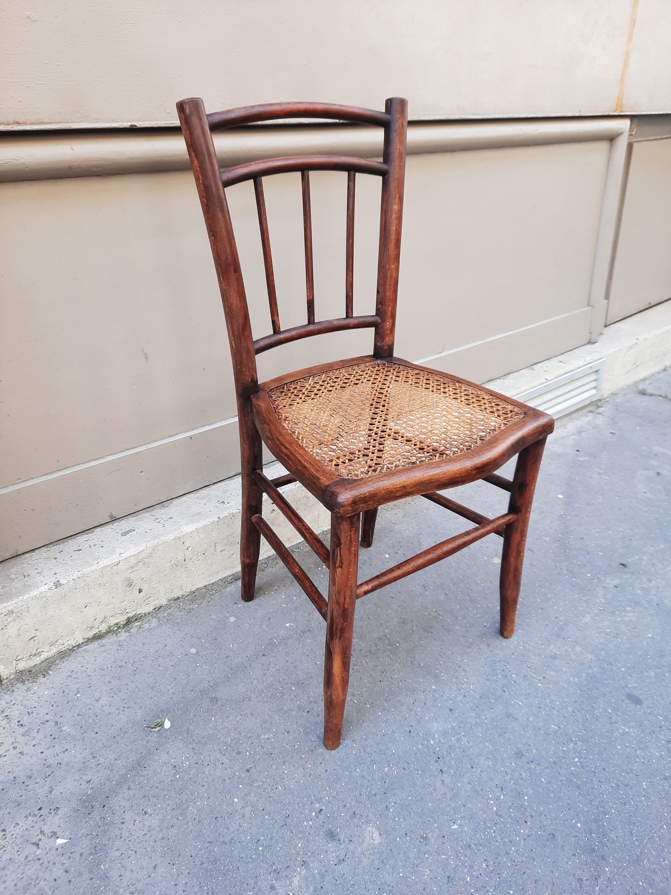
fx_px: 646
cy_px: 448
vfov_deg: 69.4
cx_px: 336
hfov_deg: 54.9
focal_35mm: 25
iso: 40
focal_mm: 4.6
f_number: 2
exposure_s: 1/100
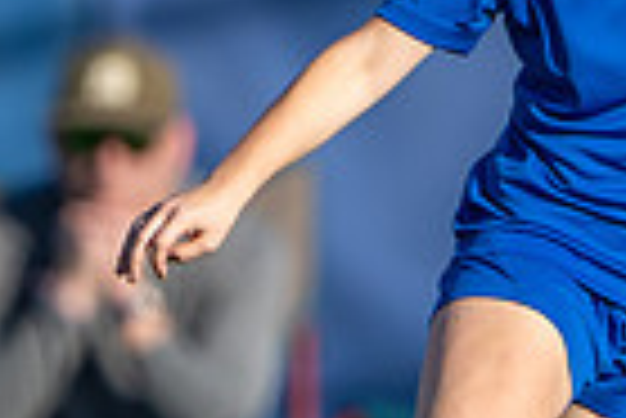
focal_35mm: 3137
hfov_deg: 0.7
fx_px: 54605
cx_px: 814
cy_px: 149
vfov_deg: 0.4
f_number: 2.8
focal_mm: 400
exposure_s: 1/2000
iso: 140
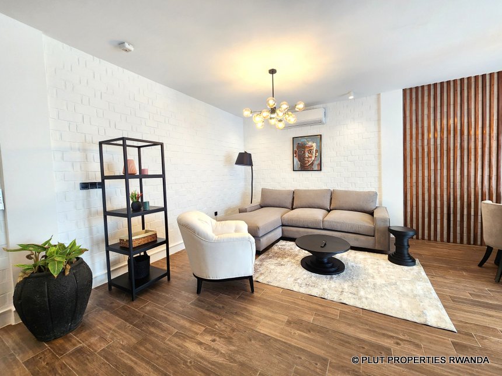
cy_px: 188
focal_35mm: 13
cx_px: 251
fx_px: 189
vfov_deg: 89.9
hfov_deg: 106.2
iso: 200
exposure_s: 1/50
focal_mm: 2.2
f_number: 2.2
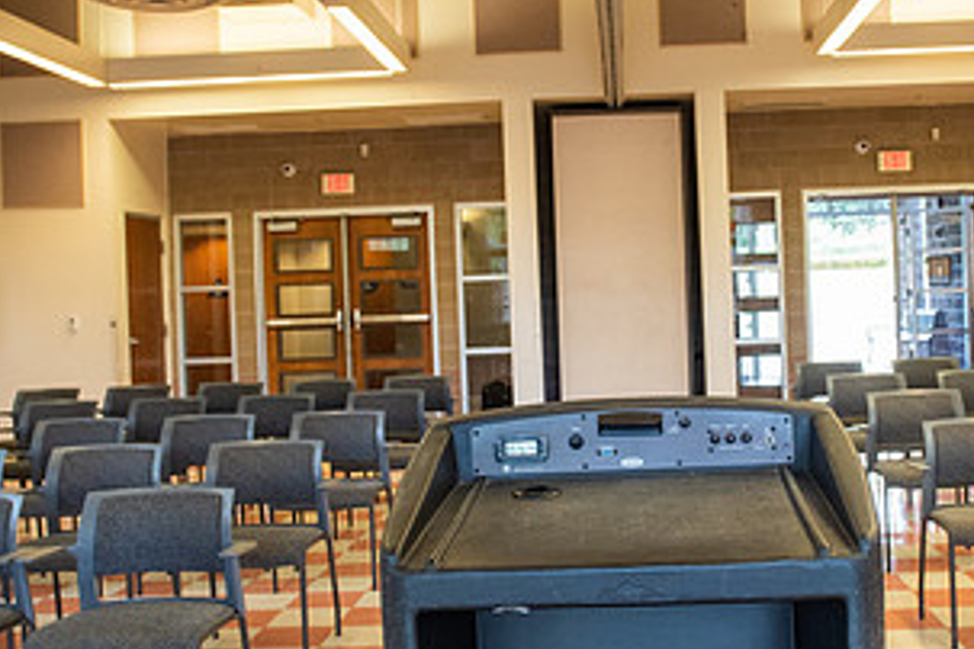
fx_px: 1244
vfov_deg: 29.2
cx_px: 598
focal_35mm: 46
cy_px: 291
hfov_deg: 42.5
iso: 1600
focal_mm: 24
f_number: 5.6
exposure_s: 1/80
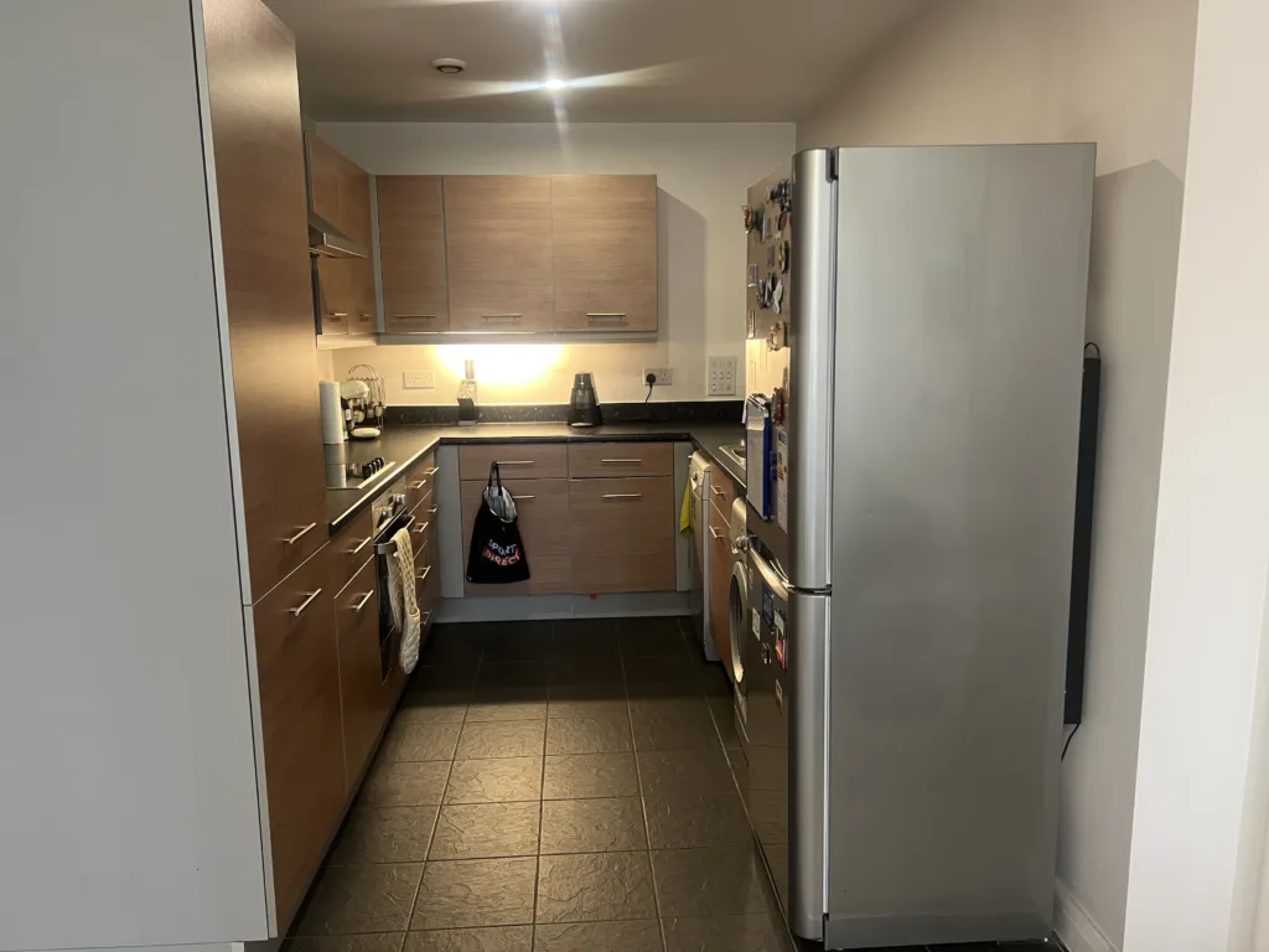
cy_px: 476
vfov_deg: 53.1
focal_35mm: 26
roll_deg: +1.4
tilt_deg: -9.7
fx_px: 953
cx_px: 634
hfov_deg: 67.3
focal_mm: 5.7
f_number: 1.5
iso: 200
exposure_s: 1/50
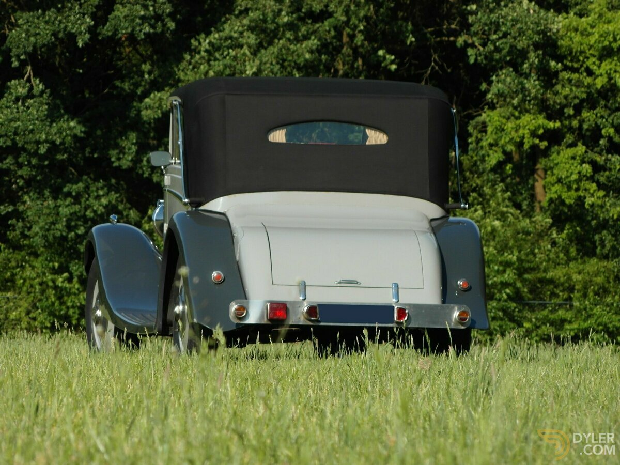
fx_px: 4693
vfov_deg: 5.7
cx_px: 310
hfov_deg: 7.6
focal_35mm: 262
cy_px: 232
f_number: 5.1
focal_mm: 46.7
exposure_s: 1/350
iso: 100
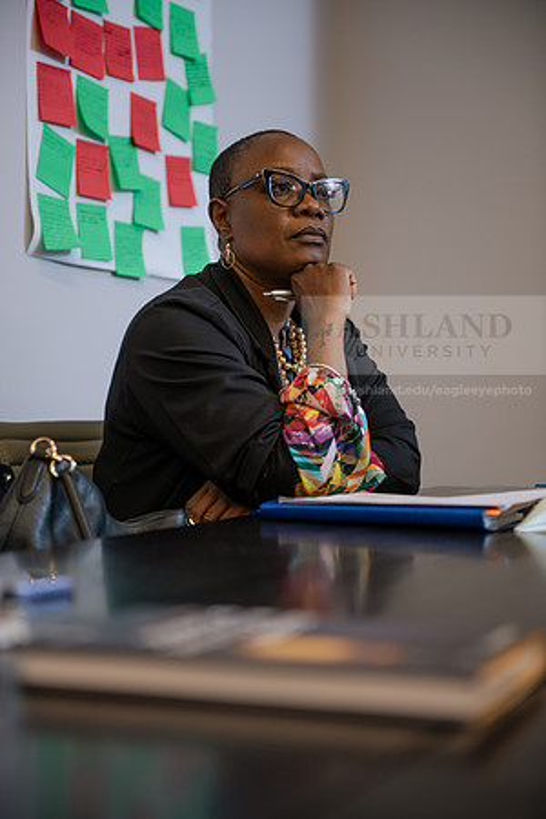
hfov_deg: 19.5
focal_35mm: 70
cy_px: 410
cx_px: 273
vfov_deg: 28.8
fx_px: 1592
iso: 800
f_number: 2.8
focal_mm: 70
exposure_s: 1/200
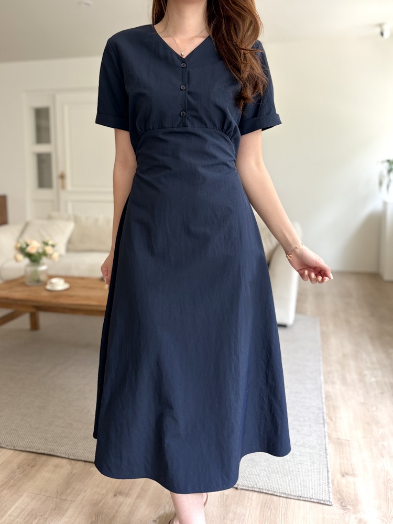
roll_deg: -0.4
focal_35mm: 26
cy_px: 262
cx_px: 196
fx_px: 394
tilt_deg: -7.2
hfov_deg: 53.1
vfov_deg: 67.3
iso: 125
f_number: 1.6
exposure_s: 1/115
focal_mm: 5.96
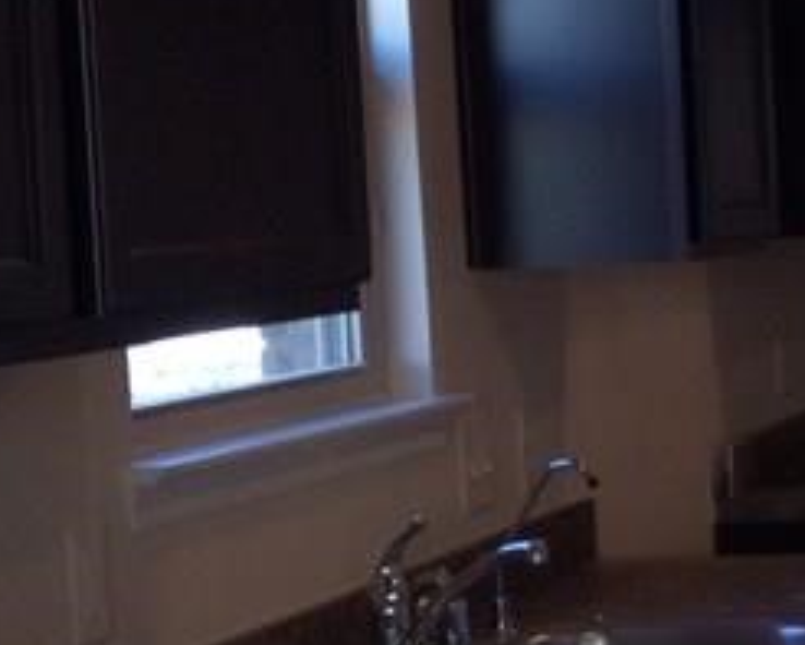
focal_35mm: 134
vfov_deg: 11.5
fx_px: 3194
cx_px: 998
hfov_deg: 13.9
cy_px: 285
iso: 50
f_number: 2.4
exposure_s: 1/60
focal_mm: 3.3
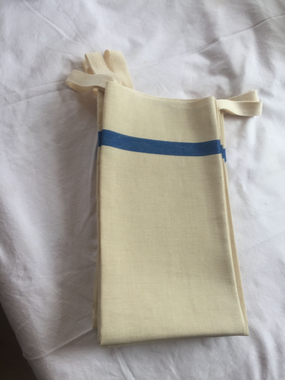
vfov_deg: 61.7
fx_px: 318
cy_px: 190
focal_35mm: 29
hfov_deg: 48.2
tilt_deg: -68.7
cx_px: 142
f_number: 2.2
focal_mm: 4.15
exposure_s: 1/50
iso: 40
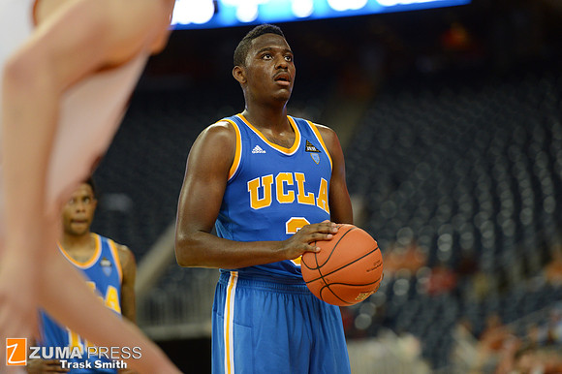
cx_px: 281
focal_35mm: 195
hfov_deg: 10.6
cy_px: 187
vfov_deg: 7.0
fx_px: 3042
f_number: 2.8
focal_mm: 195
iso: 2500
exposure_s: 1/1000
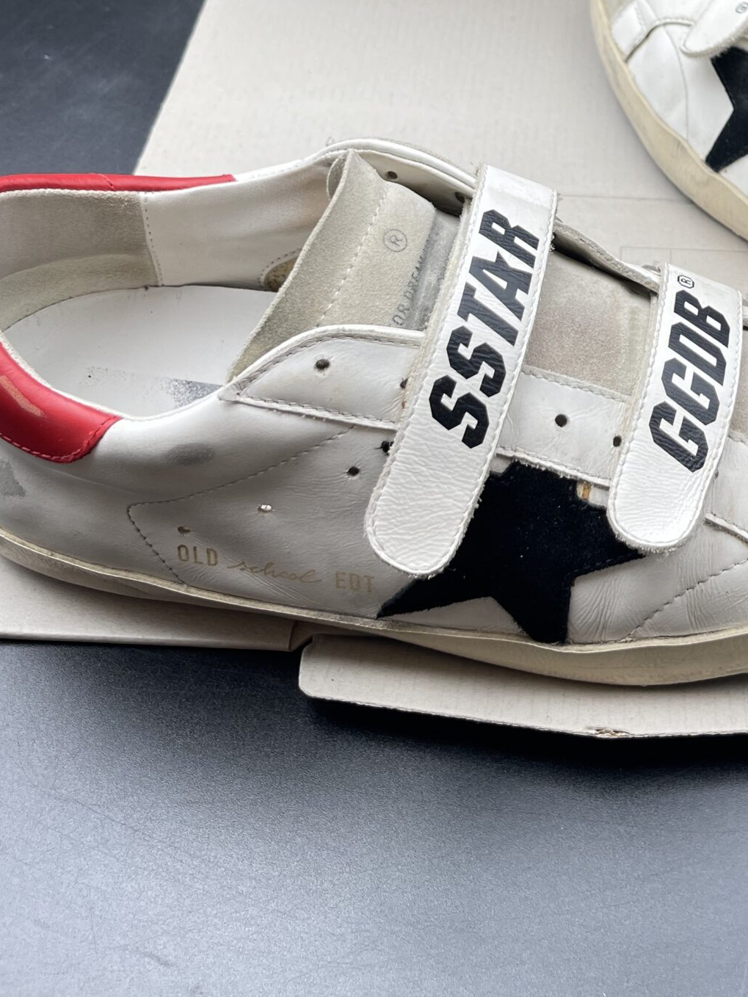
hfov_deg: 29.0
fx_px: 1411
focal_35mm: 49
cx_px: 607
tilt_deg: -43.6
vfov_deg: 36.8
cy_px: 132
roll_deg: -0.9
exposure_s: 1/131
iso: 32
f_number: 1.6
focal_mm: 5.1
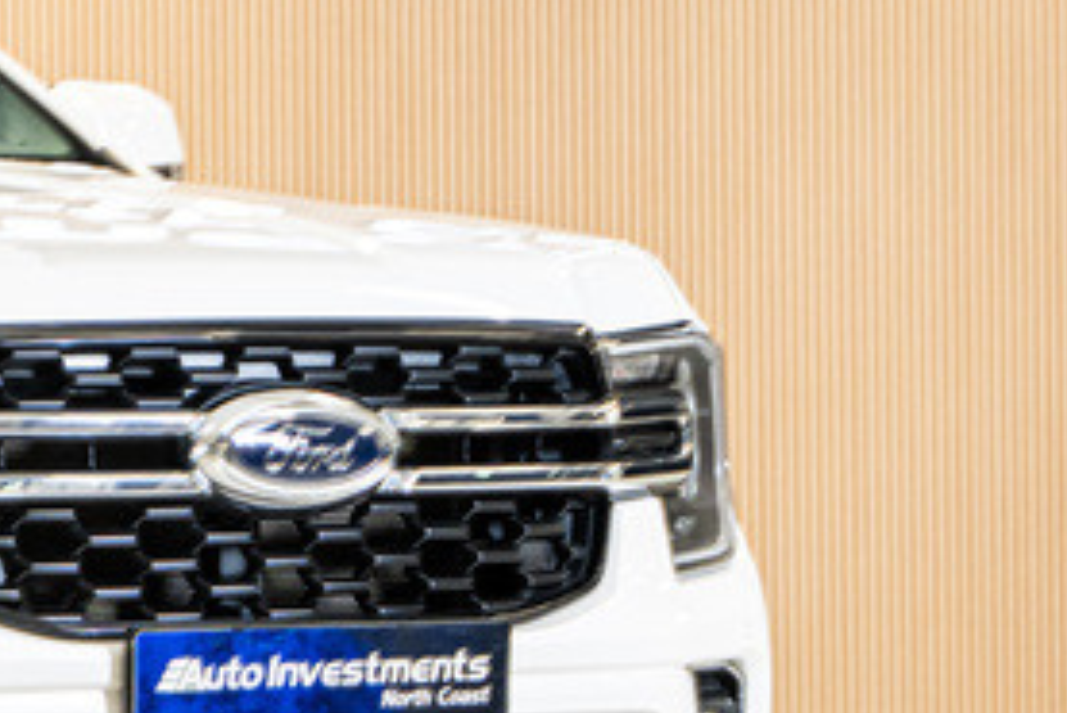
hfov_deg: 7.3
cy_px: 551
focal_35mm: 277
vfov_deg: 5.0
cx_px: -441
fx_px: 8214
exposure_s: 1/160
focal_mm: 75
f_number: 2.8
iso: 640
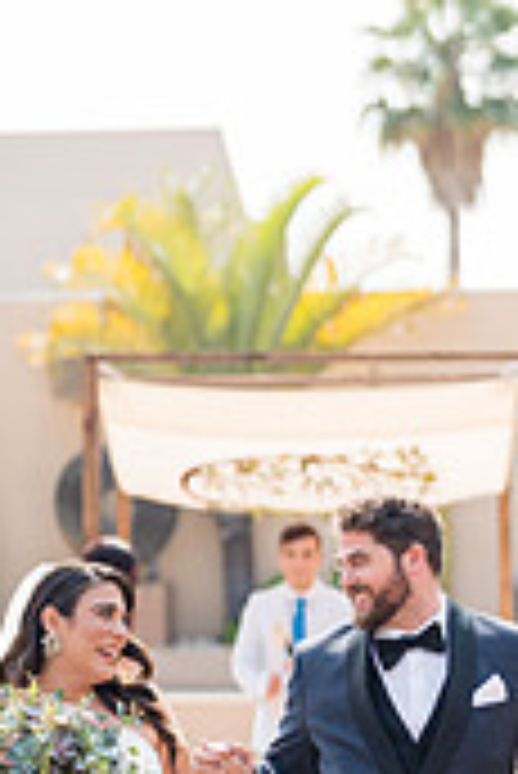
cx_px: 198
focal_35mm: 131
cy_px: 639
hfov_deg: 10.5
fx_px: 2822
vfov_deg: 15.5
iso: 50
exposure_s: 1/3200
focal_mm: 50
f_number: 1.2
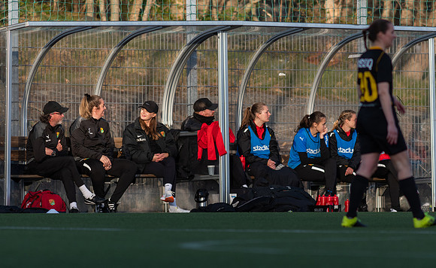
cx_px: 189
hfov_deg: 3.0
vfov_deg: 1.9
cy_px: 163
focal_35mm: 700
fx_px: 8273
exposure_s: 1/1250
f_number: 3.2
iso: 180
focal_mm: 300
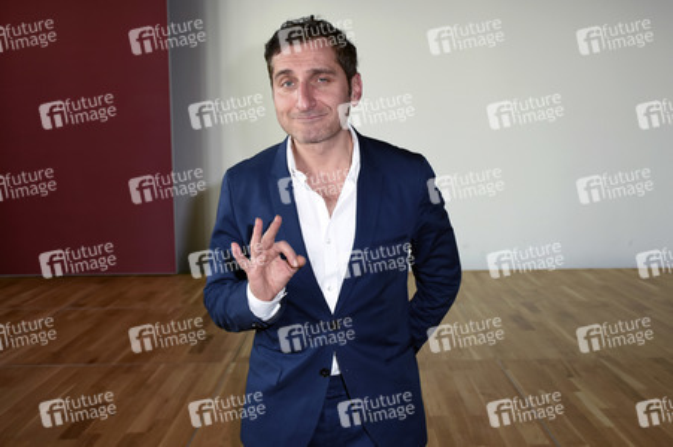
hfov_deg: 53.2
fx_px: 672
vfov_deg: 36.8
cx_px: 336
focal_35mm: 36
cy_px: 224
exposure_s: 1/160
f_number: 4.5
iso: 800
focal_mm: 24
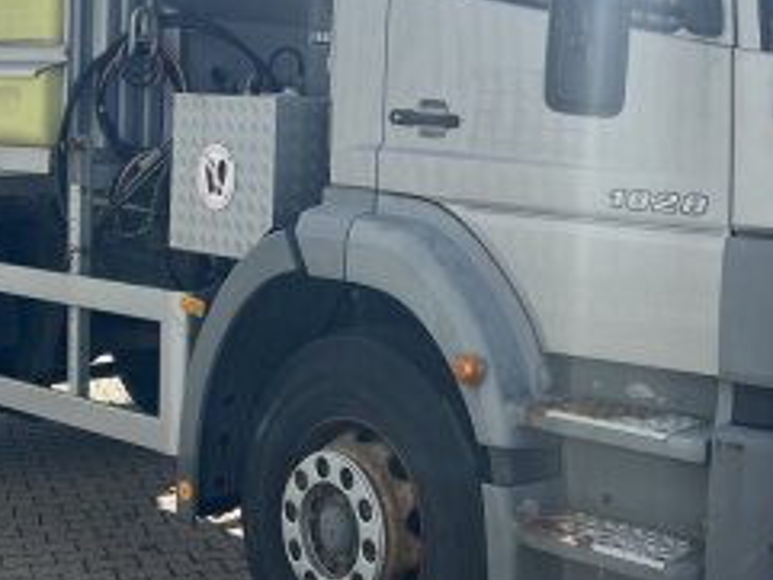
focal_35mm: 69
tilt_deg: -1.5
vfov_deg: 21.1
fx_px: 1542
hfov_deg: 28.0
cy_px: 138
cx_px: 491
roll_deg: +0.4
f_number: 1.5
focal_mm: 5.7
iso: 50
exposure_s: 1/3831
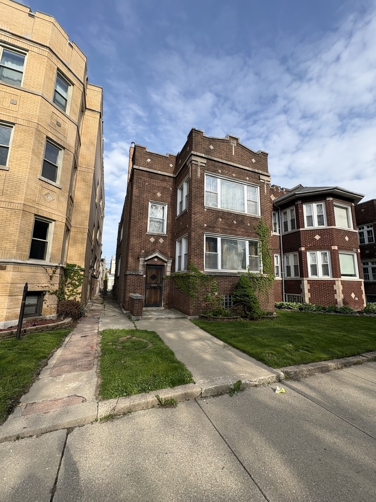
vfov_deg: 102.1
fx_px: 203
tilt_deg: +10.0
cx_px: 188
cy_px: 251
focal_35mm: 14
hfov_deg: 85.7
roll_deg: -0.6
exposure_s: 1/993
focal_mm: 2.22
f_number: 2.2
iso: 40
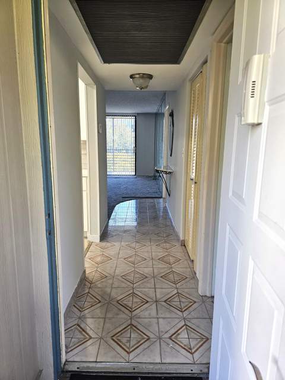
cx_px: 142
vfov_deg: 73.9
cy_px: 190
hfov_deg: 58.9
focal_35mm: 23
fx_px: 252
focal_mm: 6.3
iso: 125
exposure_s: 1/120
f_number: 1.7
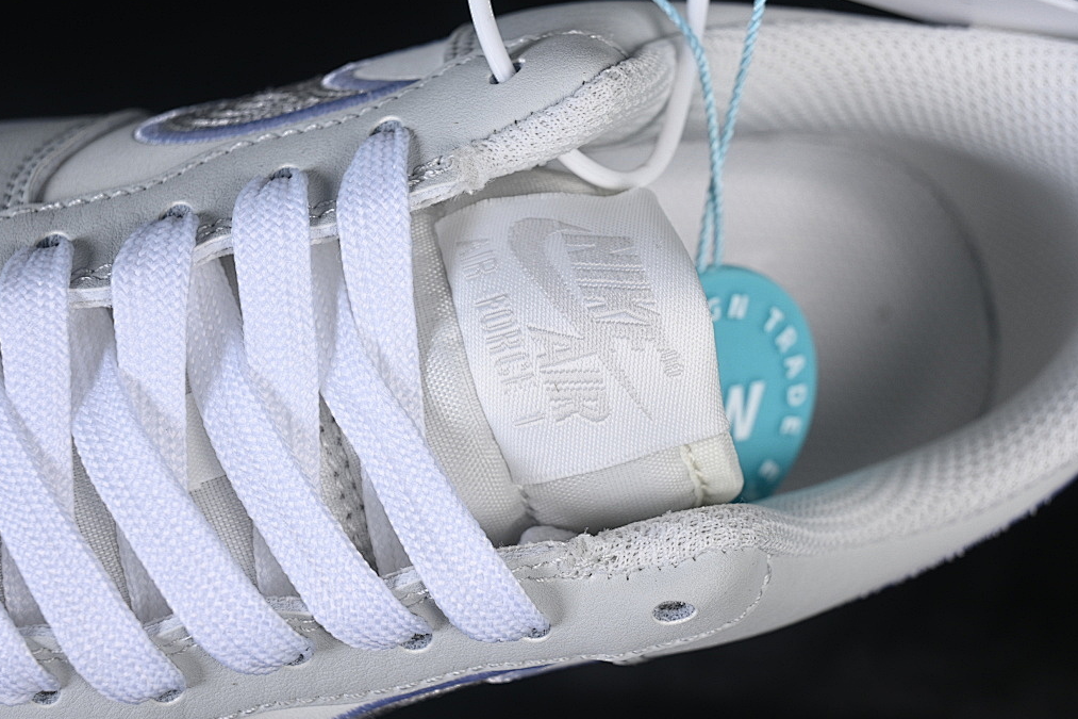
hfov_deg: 25.4
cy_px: 378
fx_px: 2395
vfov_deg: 17.1
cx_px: 550
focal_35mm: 80
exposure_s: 1/80
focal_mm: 50
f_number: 7.1
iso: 160
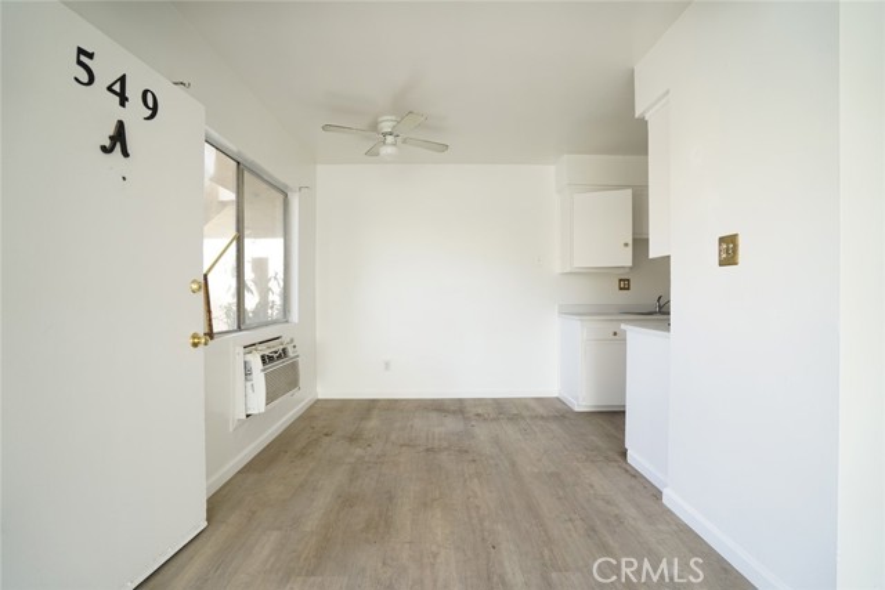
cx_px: 442
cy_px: 295
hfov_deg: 96.7
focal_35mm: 16
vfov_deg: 73.8
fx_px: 393
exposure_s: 1/60
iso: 250
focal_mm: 16
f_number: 4
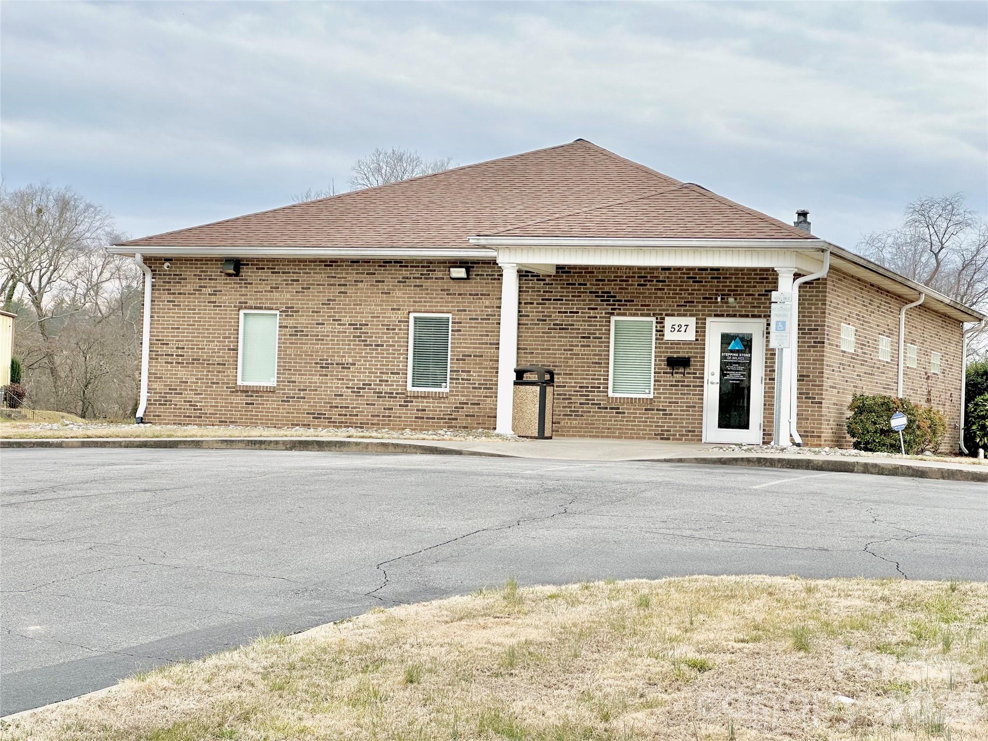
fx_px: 2198
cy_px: 370
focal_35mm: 77
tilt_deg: +2.2
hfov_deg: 25.3
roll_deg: -1.5
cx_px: 494
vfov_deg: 19.1
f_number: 2.8
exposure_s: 1/259
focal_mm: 9
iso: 32
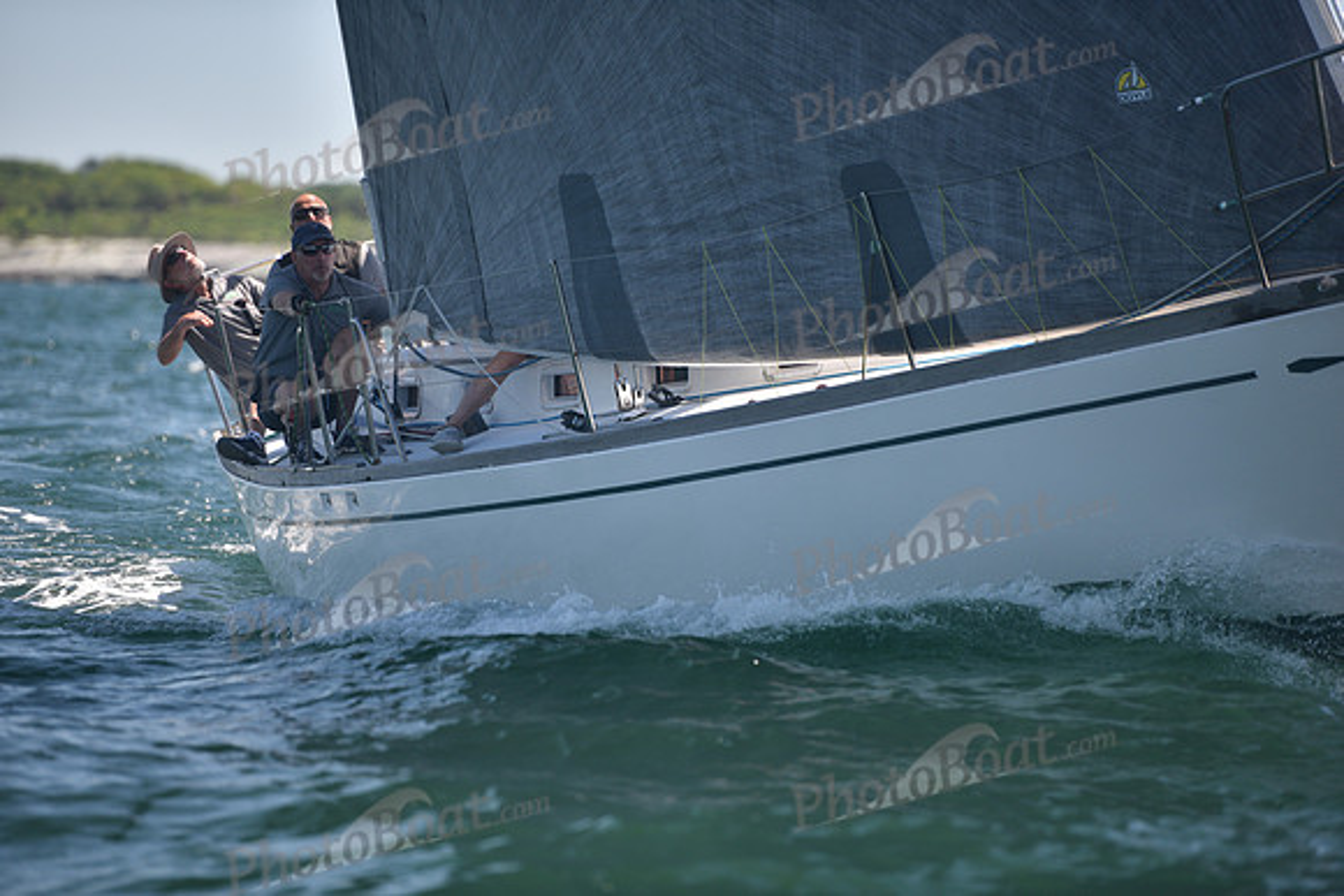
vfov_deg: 6.9
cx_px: 672
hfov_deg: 10.3
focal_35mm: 200
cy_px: 448
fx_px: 7468
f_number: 2.8
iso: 200
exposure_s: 1/1000
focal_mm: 200
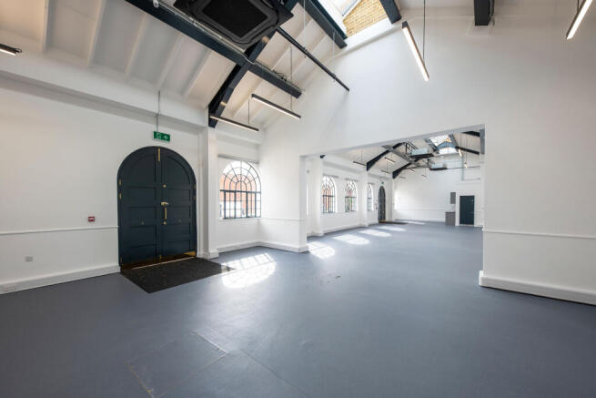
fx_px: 232
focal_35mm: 14
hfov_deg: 104.2
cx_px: 298
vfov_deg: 81.2
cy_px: 199
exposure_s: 1/50
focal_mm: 14
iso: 400
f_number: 8
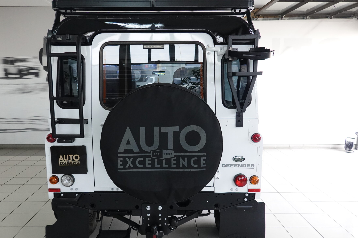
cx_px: 162
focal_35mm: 28
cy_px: 128
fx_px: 278
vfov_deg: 46.4
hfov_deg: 65.3
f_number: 2.8
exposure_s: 1/200
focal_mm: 9
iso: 1250
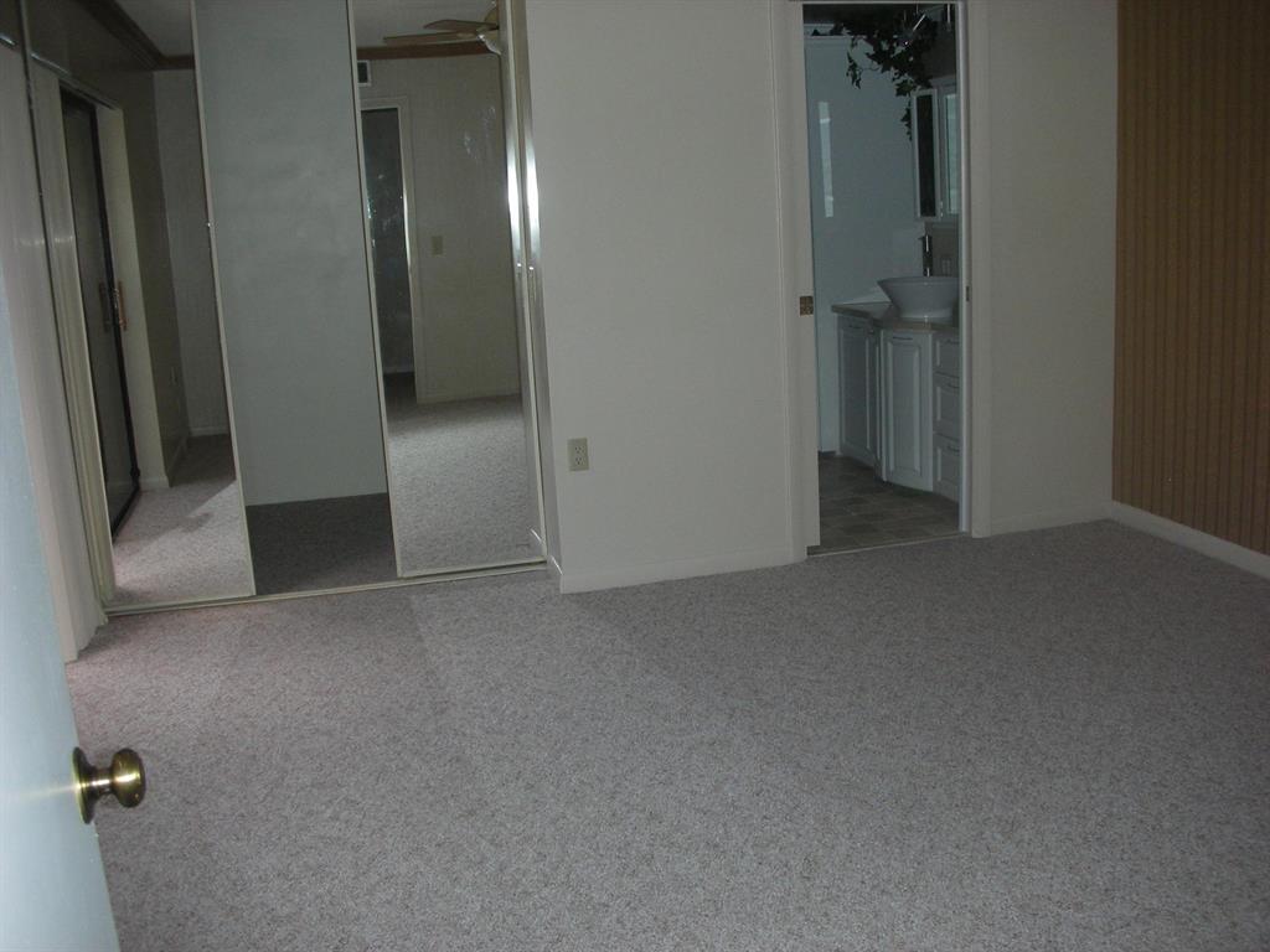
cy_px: 476
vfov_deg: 40.7
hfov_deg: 52.6
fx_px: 1284
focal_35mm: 35
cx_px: 635
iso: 139
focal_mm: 5.8
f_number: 3
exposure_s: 1/60.1
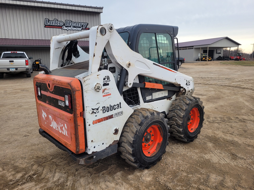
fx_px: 191
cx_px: 127
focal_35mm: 26
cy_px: 95
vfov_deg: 53.1
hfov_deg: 67.3
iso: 40
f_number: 1.8
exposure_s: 1/563
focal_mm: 5.4
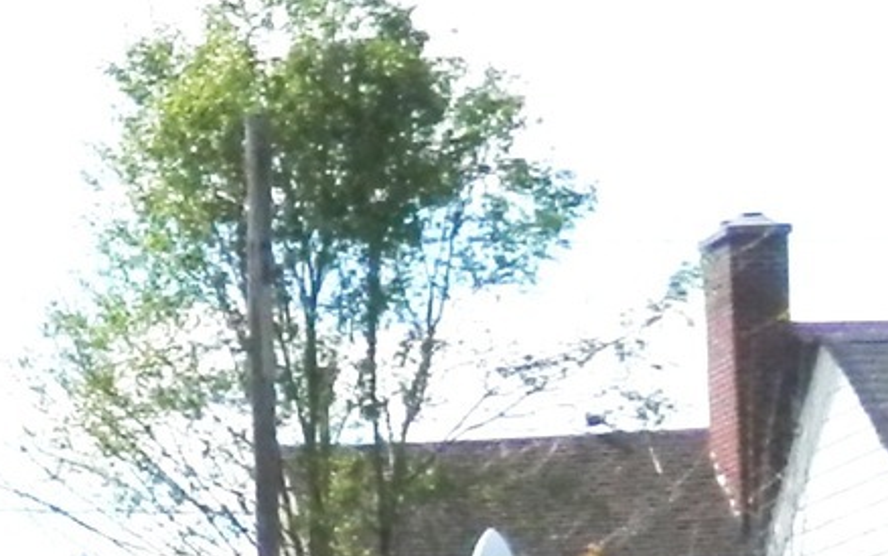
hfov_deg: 8.4
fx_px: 5398
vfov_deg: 5.9
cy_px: 645
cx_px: -1423
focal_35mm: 223
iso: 80
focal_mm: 5.5
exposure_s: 1/125
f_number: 9.4
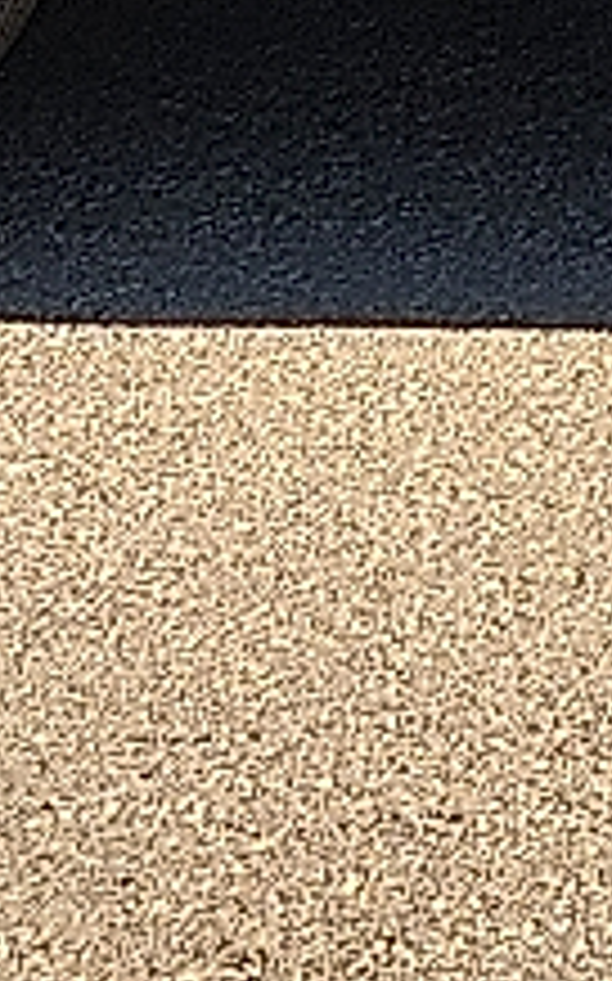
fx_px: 4783
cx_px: 1782
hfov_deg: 6.7
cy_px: -832
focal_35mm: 179
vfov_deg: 10.9
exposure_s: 1/1429
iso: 50
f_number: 1.8
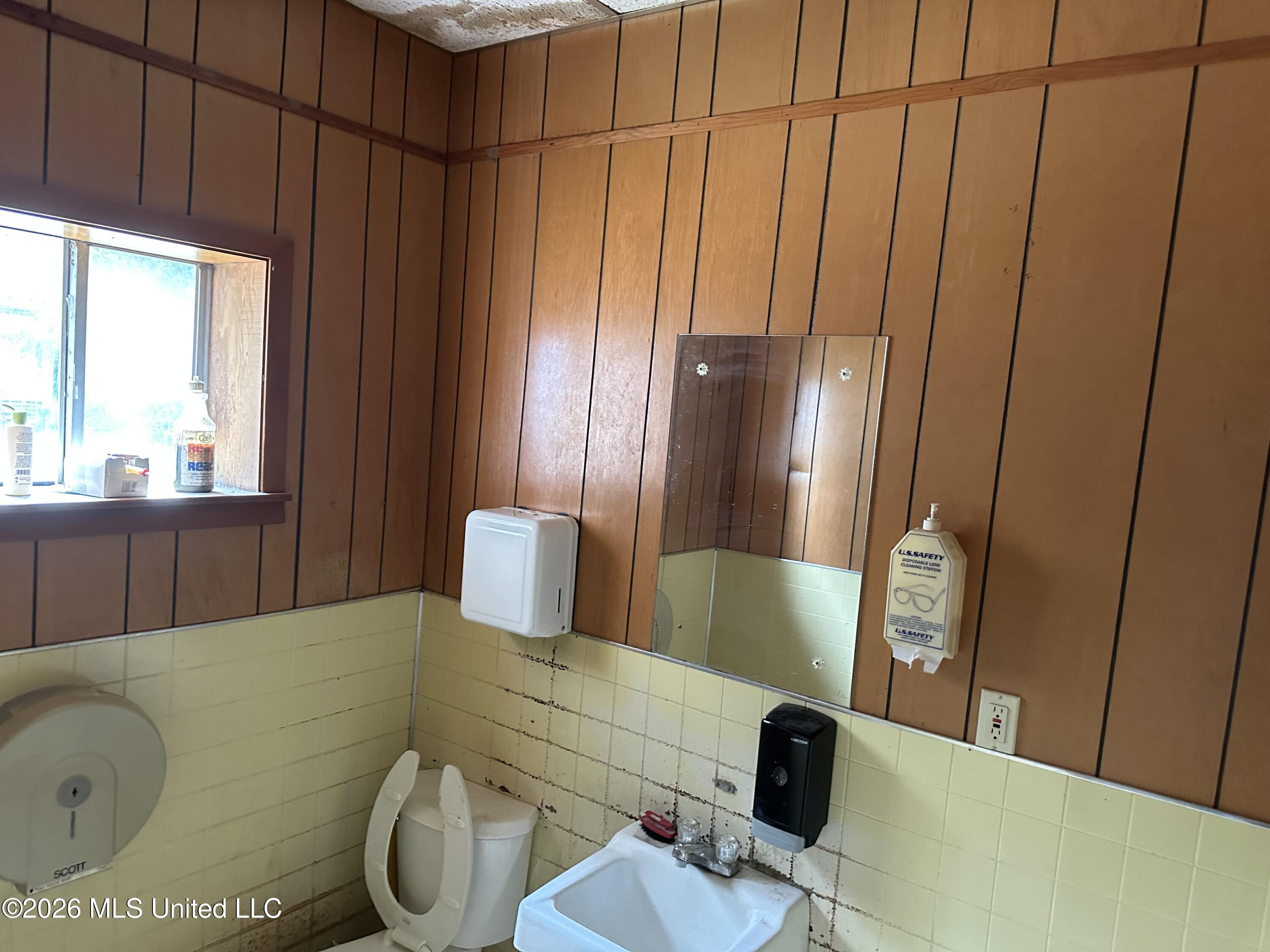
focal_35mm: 24
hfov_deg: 71.6
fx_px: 881
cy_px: 476
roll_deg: -4.1
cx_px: 635
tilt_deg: -7.5
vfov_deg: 56.8
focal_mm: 6.86
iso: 640
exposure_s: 1/60
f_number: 1.78
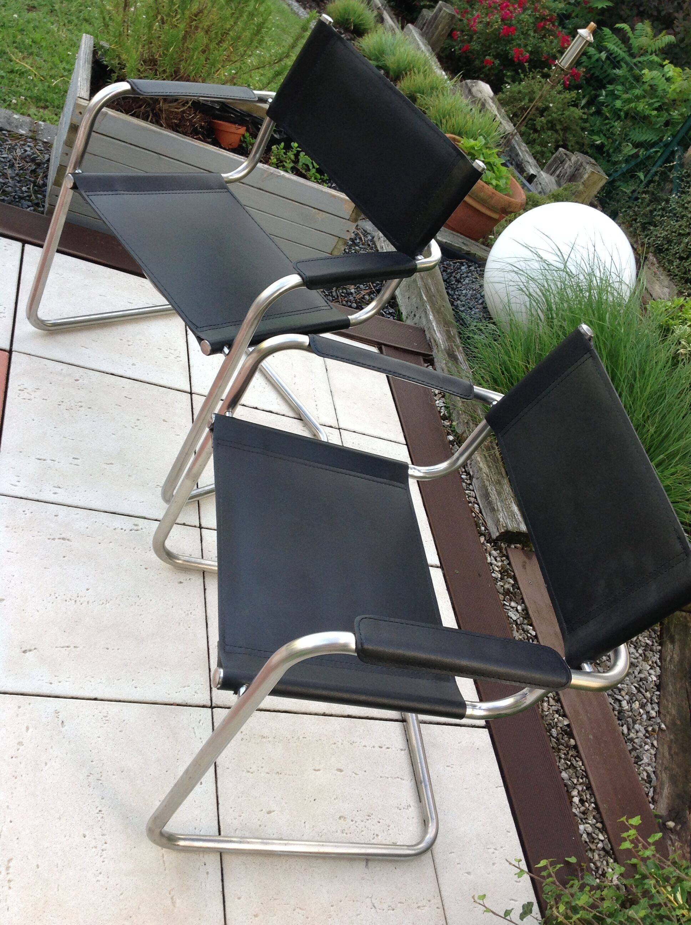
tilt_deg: -38.7
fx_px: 934
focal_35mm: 35
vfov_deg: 52.7
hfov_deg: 40.6
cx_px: 346
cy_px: 462
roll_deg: -33.3
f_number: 2.4
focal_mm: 4.28
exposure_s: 1/60
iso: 64
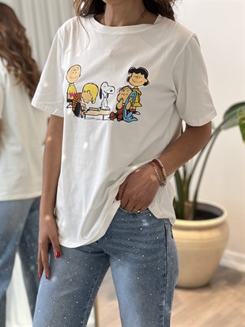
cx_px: 122
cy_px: 164
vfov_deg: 25.3
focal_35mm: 77
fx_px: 726
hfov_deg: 19.1
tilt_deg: -14.1
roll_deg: +0.0
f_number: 2.8
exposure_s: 1/121
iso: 160
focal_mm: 9
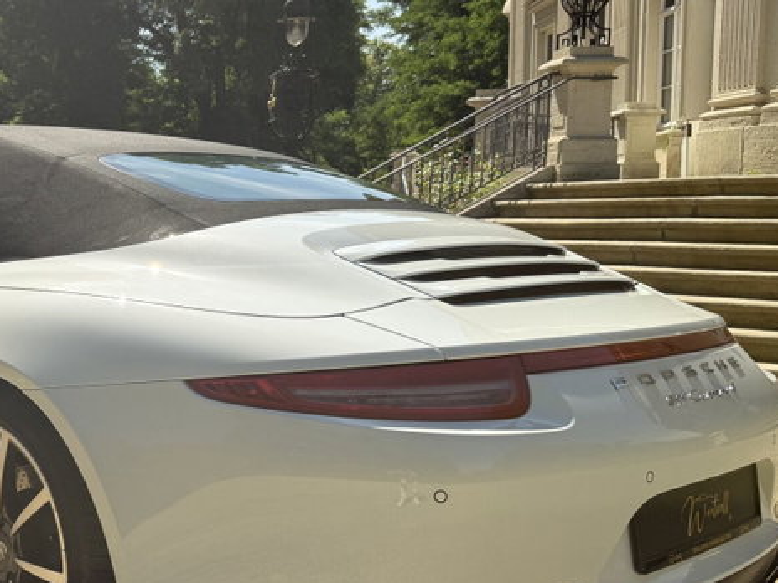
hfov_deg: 34.2
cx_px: 79
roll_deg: +0.5
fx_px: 1191
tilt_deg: -5.4
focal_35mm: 53
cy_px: 335
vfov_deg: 27.5
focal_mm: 6.76
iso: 80
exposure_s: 1/1901
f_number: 1.78
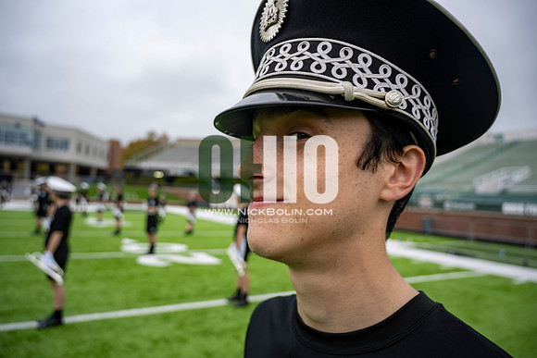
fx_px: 358
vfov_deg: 53.2
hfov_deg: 73.7
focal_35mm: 24
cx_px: 268
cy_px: 179
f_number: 4
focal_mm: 24
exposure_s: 1/200
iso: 100
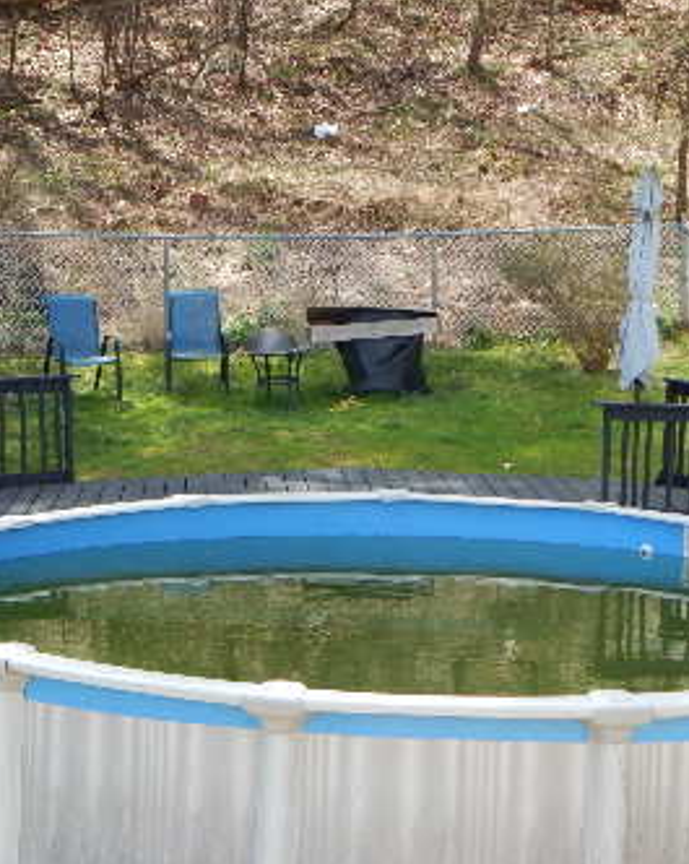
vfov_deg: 23.5
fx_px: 2068
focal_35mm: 81
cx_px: 289
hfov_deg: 18.9
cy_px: 307
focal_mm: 7.7
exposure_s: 1/320
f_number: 3.6
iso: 125
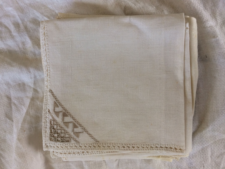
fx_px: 188
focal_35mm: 29
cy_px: 84
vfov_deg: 48.2
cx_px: 112
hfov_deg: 61.7
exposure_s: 1/33
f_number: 2.2
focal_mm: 4.15
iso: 32
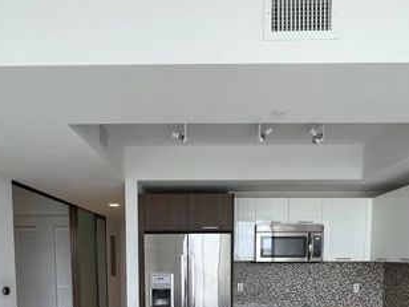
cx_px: 195
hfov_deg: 65.3
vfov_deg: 45.7
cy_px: 284
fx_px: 319
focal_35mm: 27
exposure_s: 1/99
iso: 64
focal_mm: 1.57
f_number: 1.8
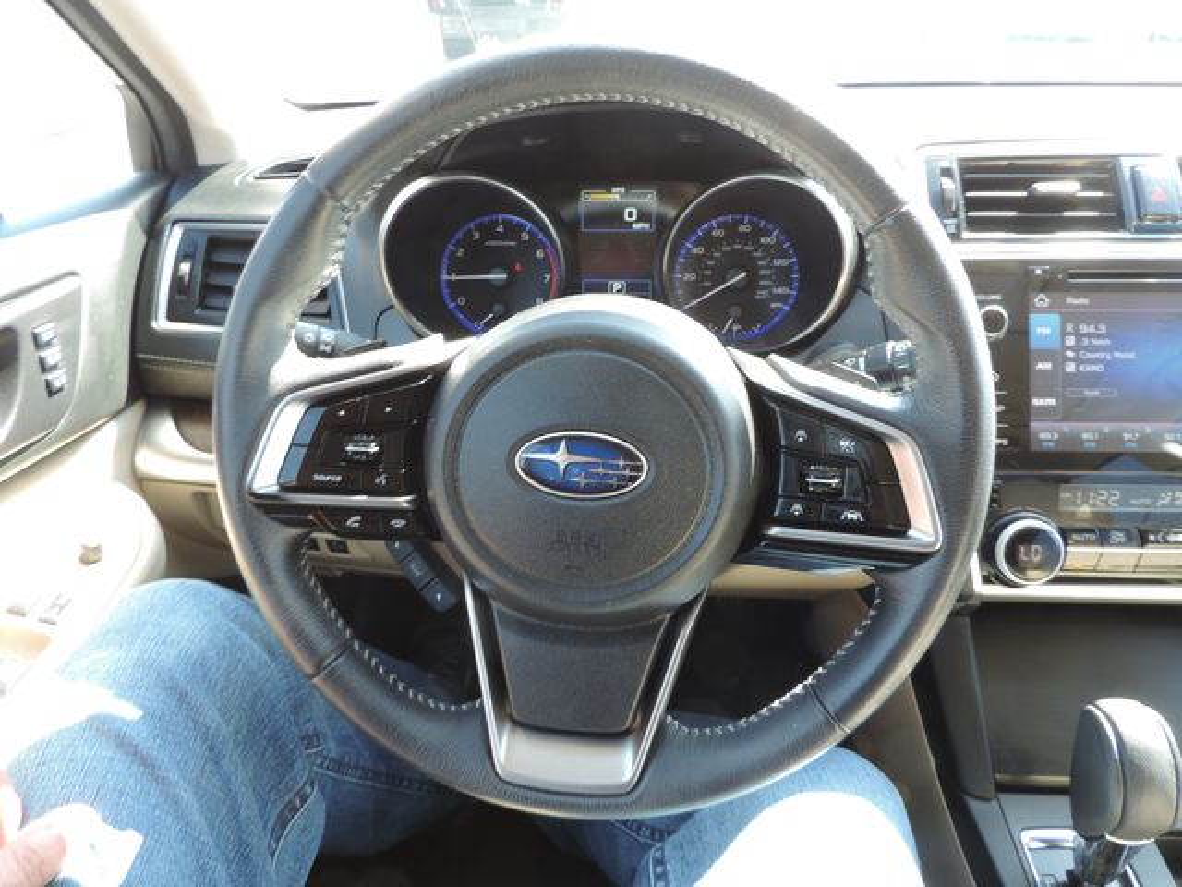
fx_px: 820
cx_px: 591
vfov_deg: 56.8
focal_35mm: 24
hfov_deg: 71.6
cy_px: 444
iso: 90
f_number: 3
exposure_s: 1/30
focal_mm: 4.3
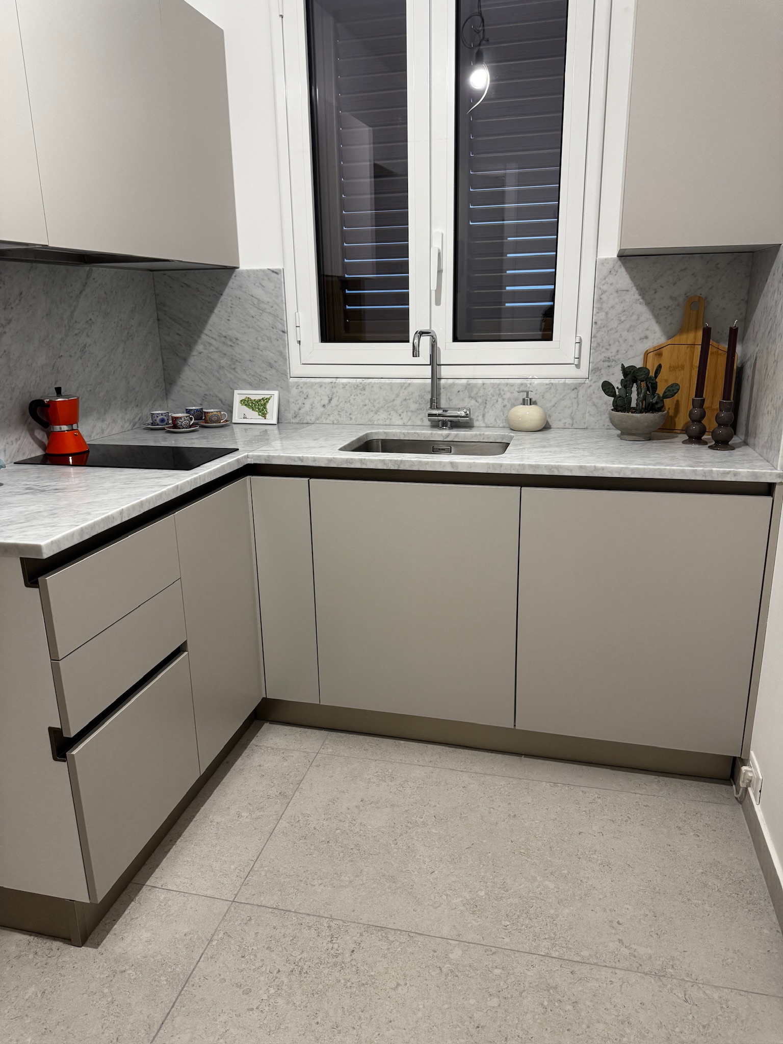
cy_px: 522
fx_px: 724
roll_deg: +1.9
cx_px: 392
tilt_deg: -15.5
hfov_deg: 56.8
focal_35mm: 24
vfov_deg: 71.6
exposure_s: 1/100
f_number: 1.78
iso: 200
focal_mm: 6.76
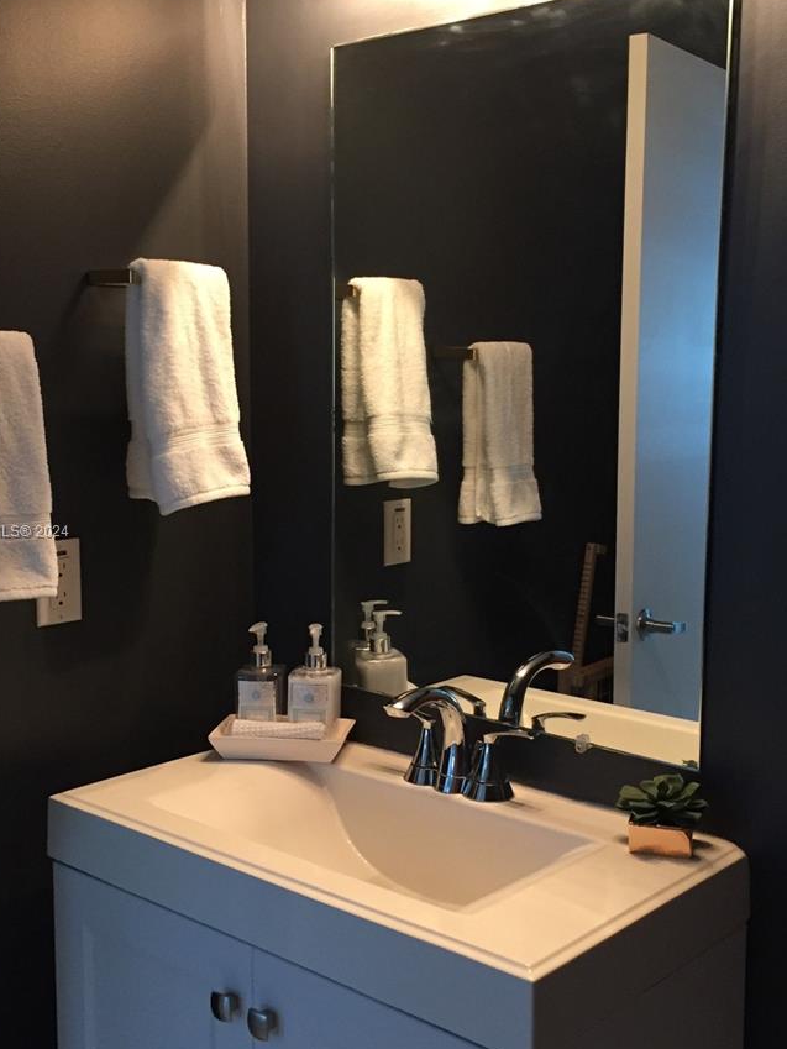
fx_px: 1243
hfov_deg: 35.1
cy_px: 533
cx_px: 399
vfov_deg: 45.8
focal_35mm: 41
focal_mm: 4.15
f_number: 2.2
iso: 160
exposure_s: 1/30
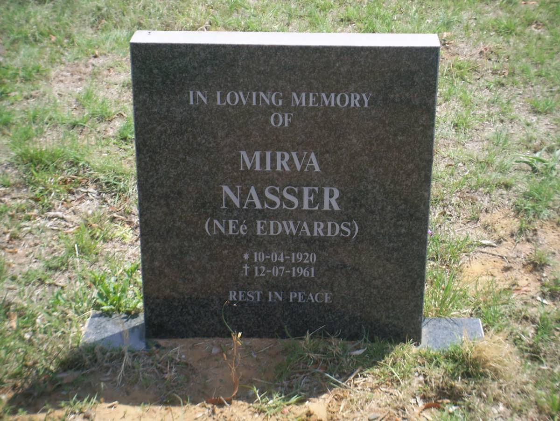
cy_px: 210
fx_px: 1182
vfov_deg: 20.2
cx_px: 280
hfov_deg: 26.7
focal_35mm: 73
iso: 64
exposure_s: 1/320
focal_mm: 12.2
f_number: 4.1
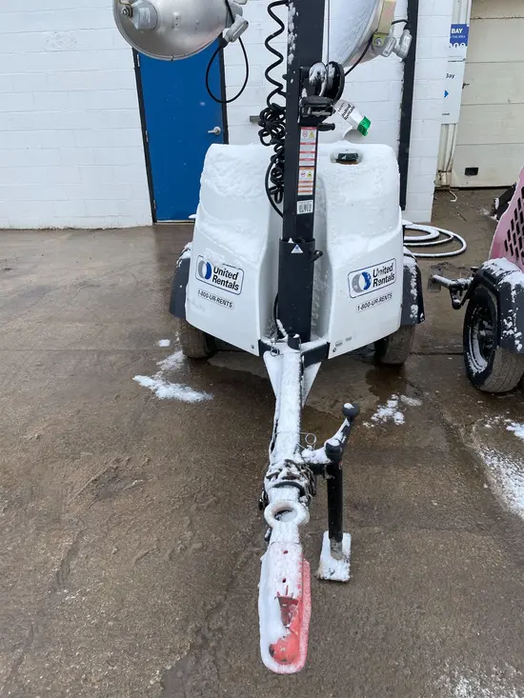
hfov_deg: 53.1
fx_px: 525
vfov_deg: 67.3
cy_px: 349
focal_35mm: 26
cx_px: 262
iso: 50
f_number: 1.6
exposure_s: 1/739
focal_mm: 4.2
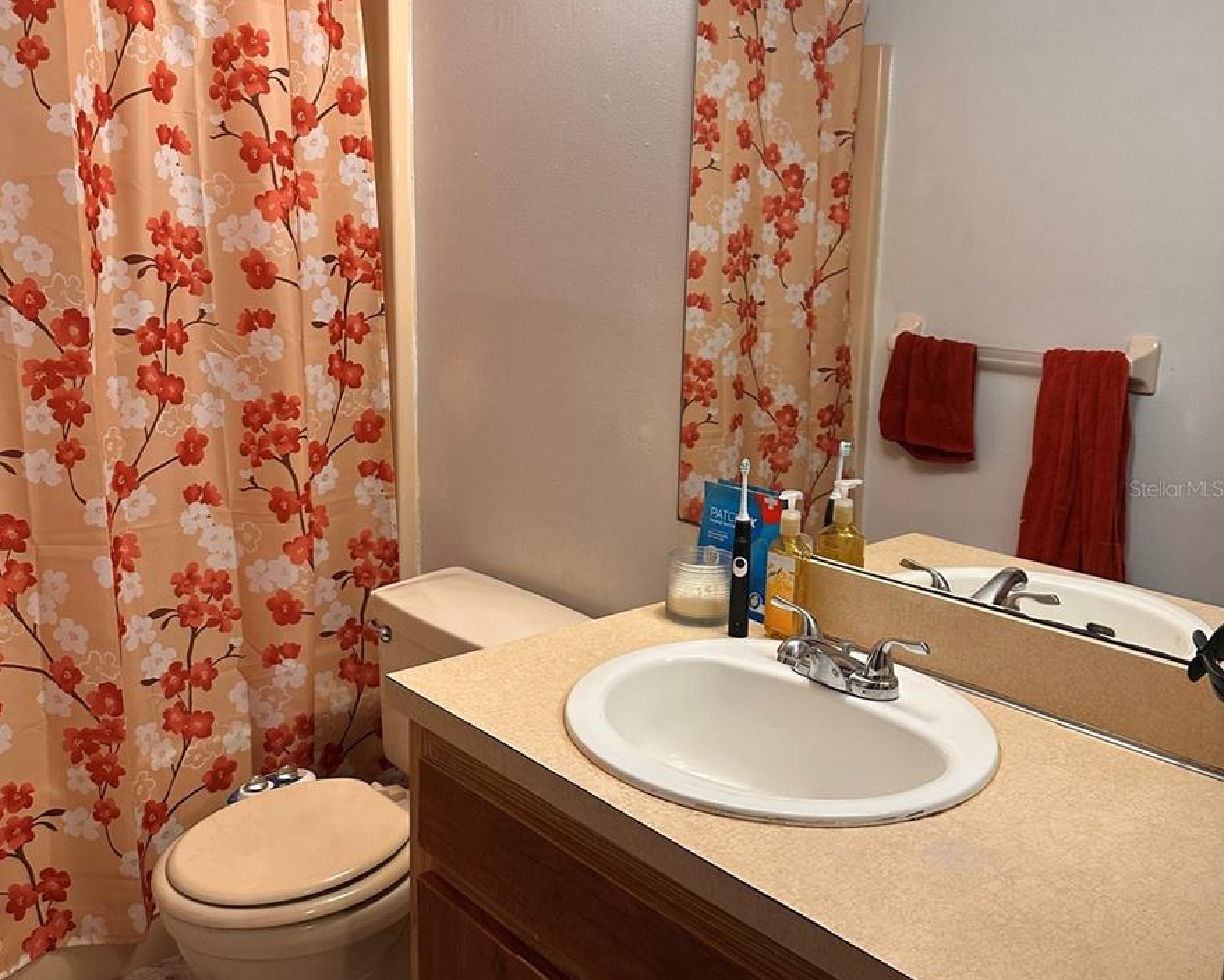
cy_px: 488
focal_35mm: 32
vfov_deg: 45.8
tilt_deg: -11.2
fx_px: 1160
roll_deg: -3.0
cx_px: 601
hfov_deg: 55.6
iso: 200
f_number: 1.78
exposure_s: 1/120
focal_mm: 6.86
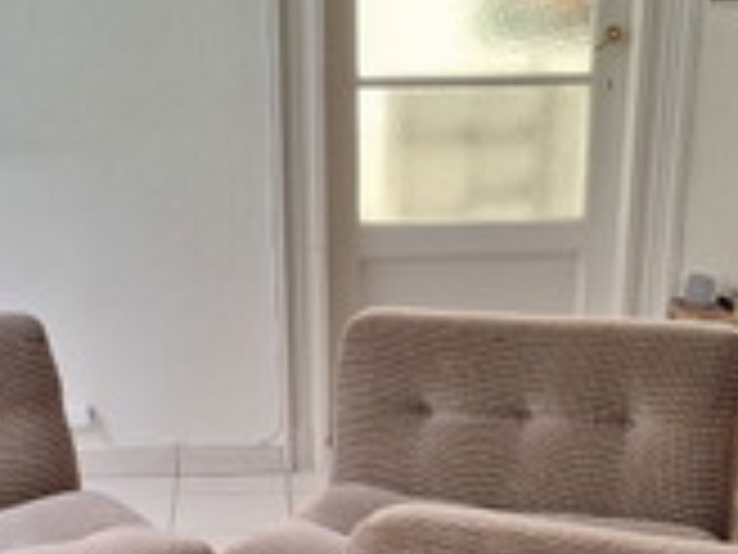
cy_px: 680
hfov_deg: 27.0
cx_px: 338
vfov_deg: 19.2
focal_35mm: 72
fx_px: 1535
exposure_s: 1/50
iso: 125
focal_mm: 5.54
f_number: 1.8
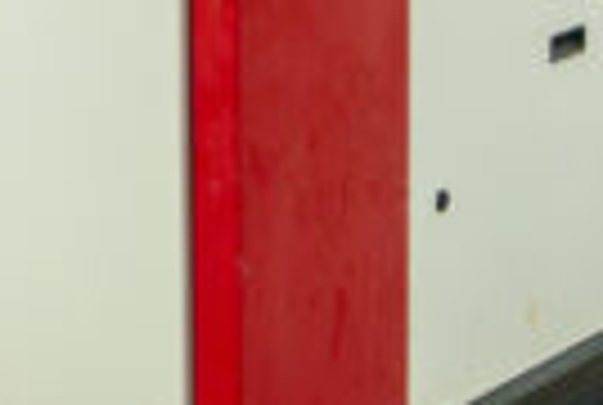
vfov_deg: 7.3
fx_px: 3072
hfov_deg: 11.2
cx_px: 135
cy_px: -335
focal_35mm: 183
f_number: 4
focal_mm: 24
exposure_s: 1/800
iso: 200
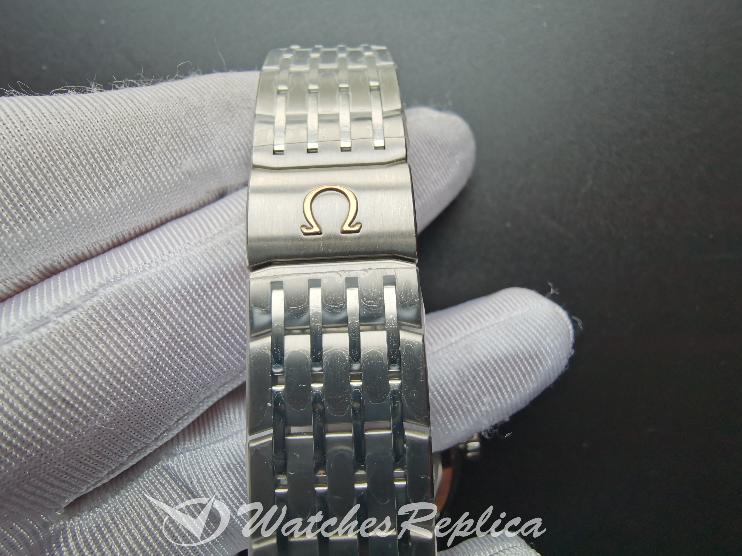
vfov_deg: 74.7
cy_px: 278
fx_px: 364
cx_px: 371
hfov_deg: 91.0
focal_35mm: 17
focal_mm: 2.26
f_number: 2.2
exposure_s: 1/100
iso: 80
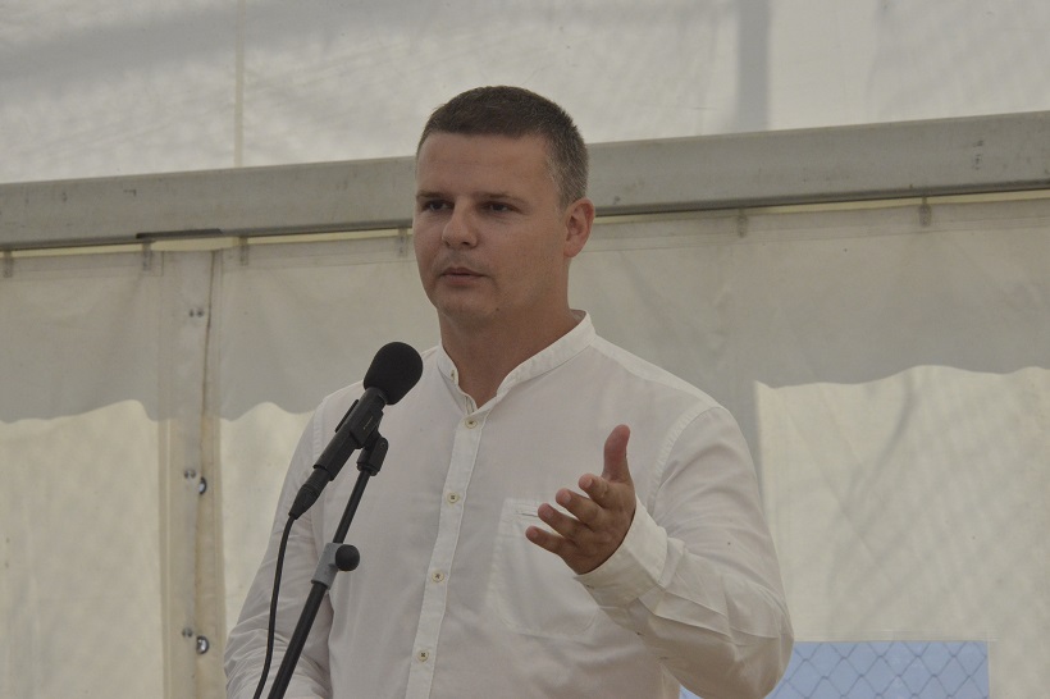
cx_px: 525
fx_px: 5248
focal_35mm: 180
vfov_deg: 7.6
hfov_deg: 11.4
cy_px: 350
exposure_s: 1/1000
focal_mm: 180
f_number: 16
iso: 6400
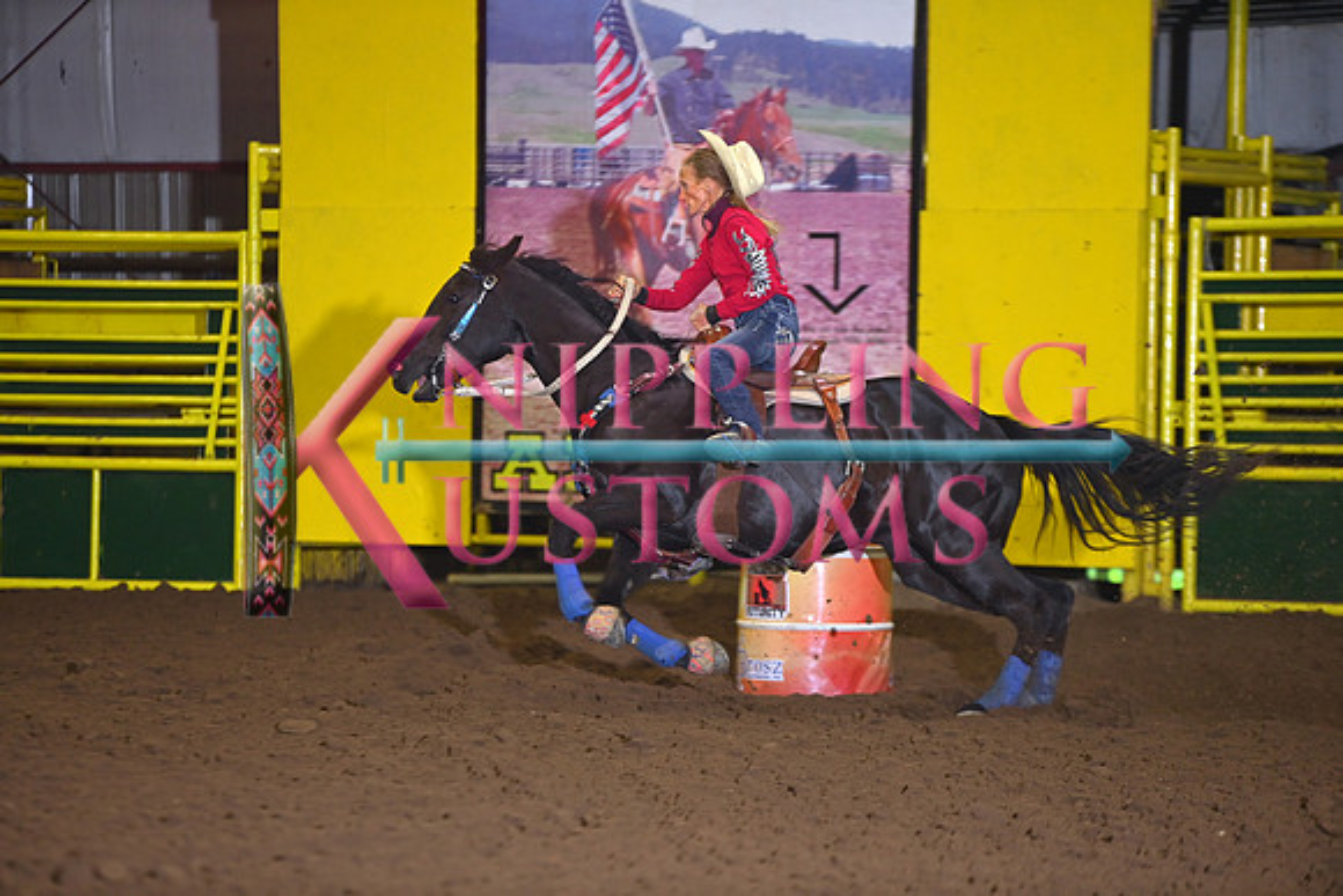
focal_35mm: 200
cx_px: 672
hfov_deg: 10.3
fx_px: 7463
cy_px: 448
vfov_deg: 6.9
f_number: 3.2
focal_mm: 200
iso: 2000
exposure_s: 1/250
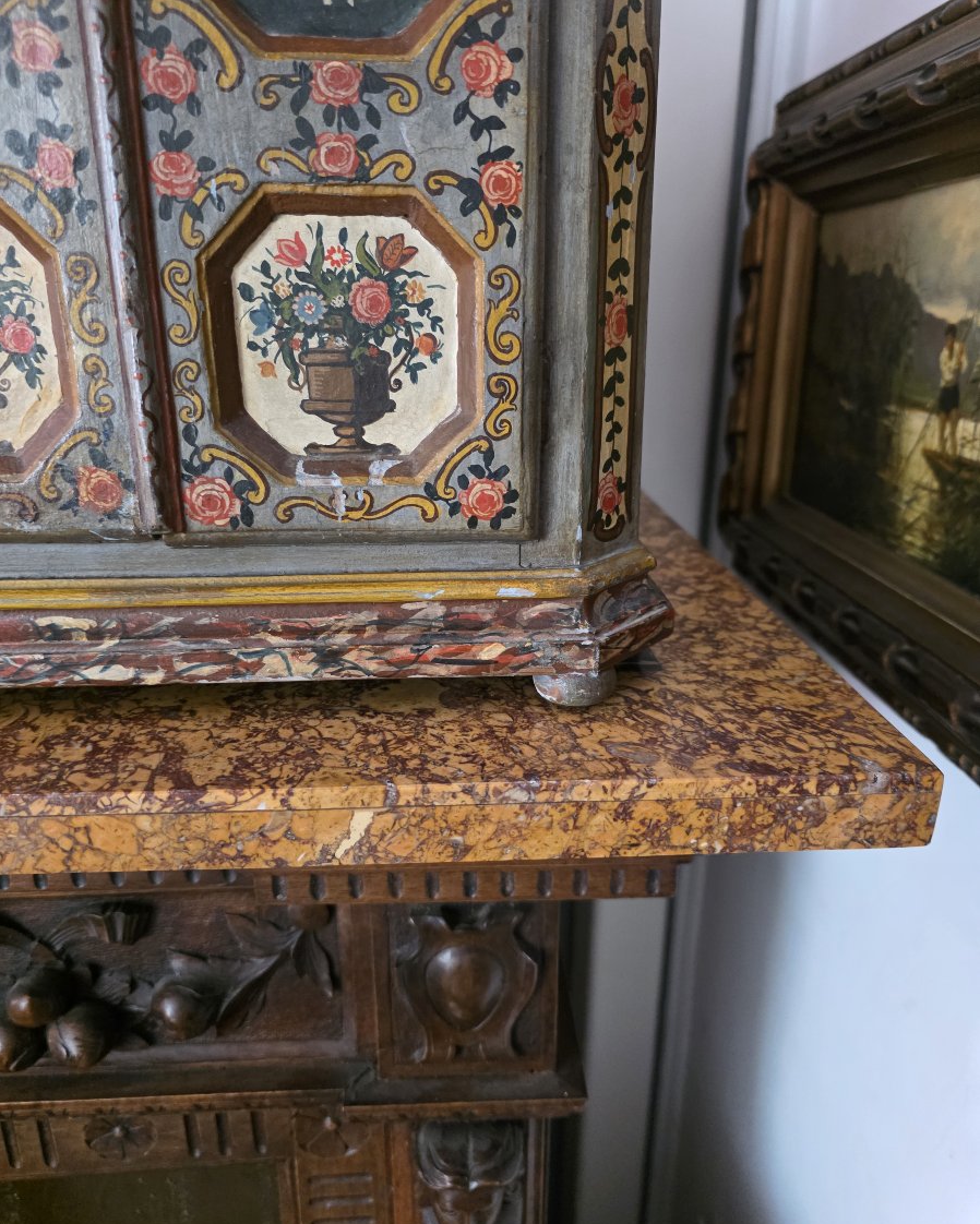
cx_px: 490
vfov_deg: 70.2
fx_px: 870
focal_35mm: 24
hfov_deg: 58.8
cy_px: 584
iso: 1600
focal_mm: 6.3
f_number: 1.7
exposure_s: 1/100
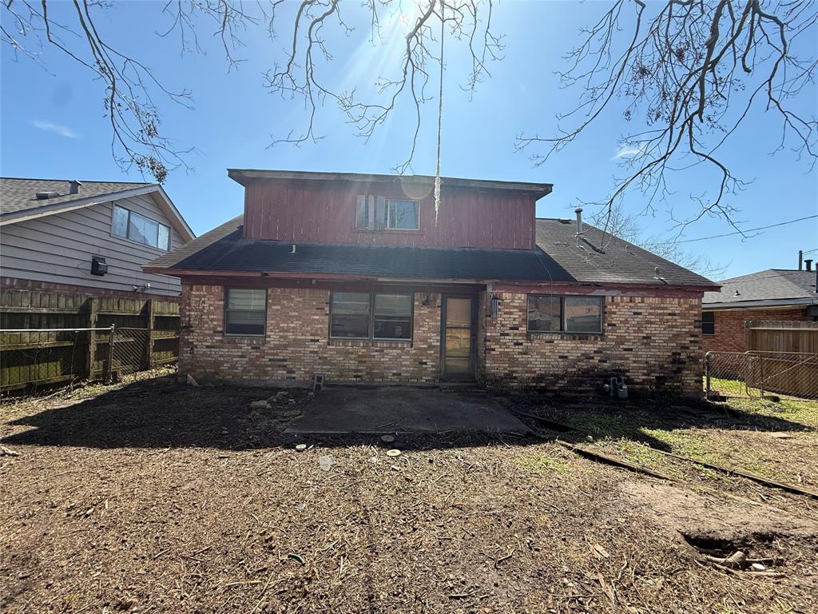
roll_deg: -1.6
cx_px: 409
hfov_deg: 102.1
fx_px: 331
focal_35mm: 14
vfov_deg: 85.7
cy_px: 307
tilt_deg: +2.5
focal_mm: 2.22
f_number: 2.2
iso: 64
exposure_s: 1/694
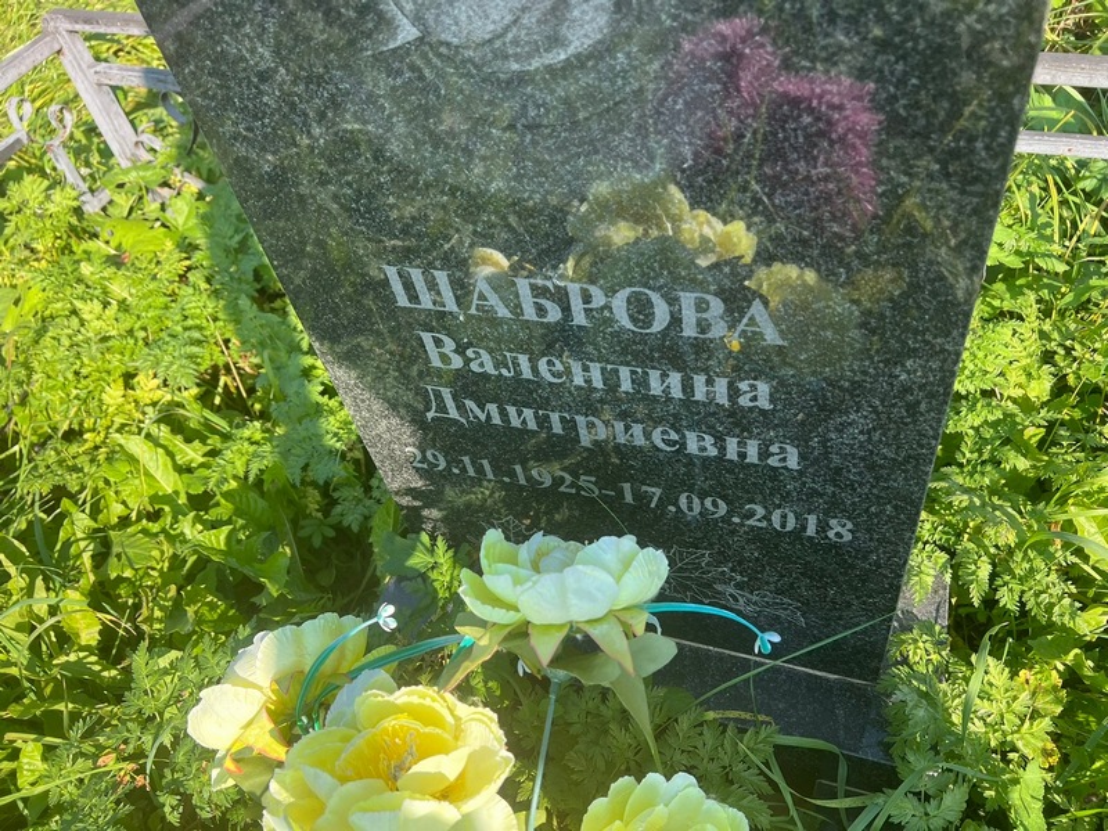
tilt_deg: -51.1
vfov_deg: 53.1
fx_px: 832
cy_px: 416
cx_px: 554
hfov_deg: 67.3
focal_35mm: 26
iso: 50
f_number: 1.5
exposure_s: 1/873
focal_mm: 5.7
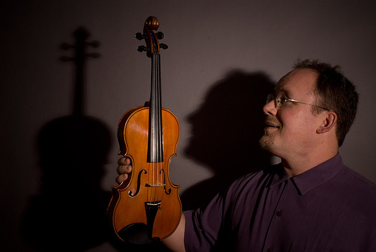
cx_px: 188
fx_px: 486
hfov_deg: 42.3
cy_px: 126
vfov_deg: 29.0
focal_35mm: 46
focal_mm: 31
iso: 100
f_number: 16
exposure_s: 1/60
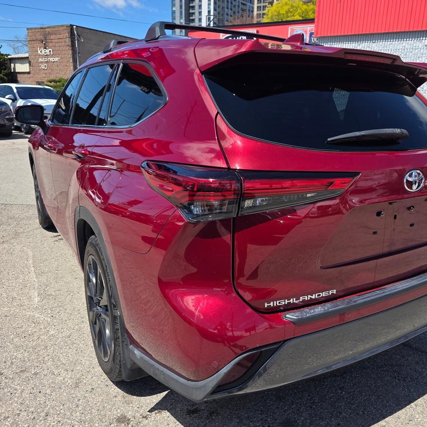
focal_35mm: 28
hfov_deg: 56.9
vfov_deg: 57.3
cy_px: 214
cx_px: 252
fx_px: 391
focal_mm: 6.3
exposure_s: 1/4057
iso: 80
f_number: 1.7
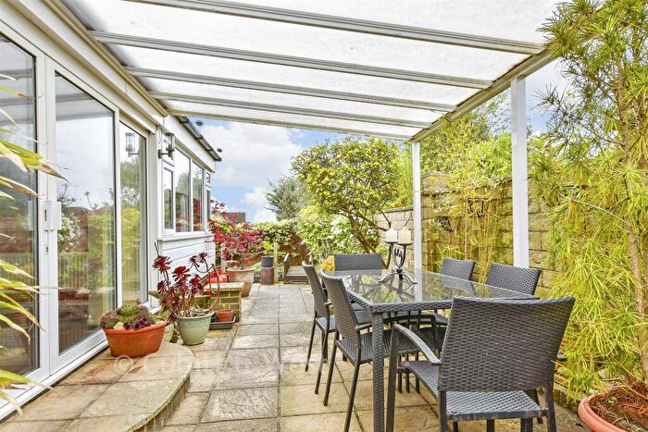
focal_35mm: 21
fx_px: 378
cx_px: 324
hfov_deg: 81.2
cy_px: 216
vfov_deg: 59.5
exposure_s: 1/160
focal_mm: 14
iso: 200
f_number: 8
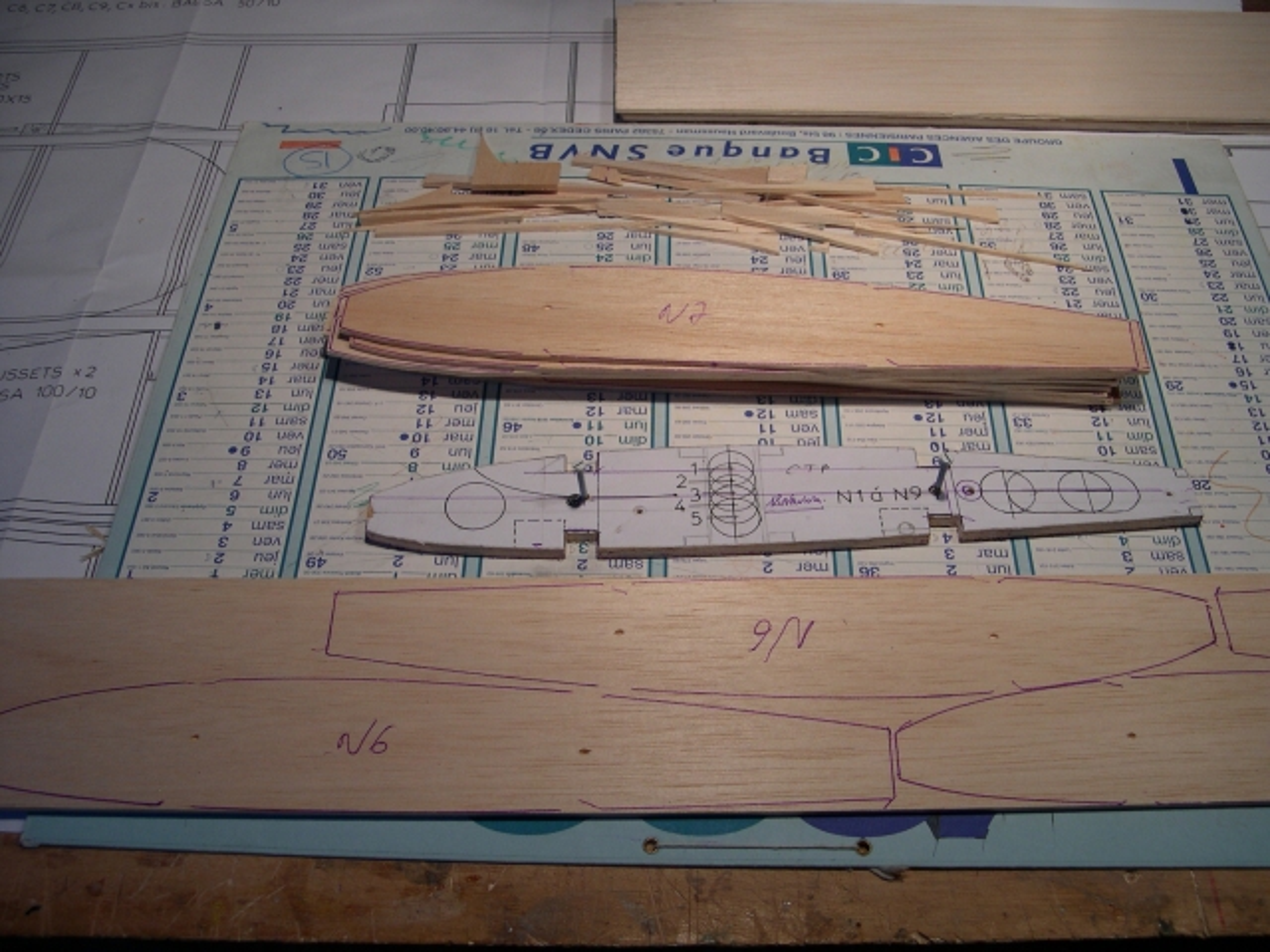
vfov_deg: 37.7
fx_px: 1394
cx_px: 635
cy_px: 476
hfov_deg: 49.0
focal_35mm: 38
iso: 100
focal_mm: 8
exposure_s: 1/79.1
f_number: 2.8
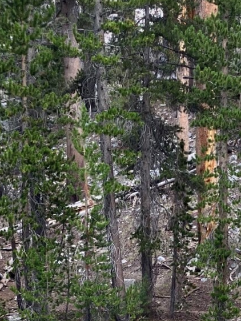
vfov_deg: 18.8
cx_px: 177
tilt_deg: -0.8
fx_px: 946
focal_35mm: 102
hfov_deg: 14.5
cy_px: 310
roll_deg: +1.9
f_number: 1.8
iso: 20
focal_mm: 3.99
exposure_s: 1/129
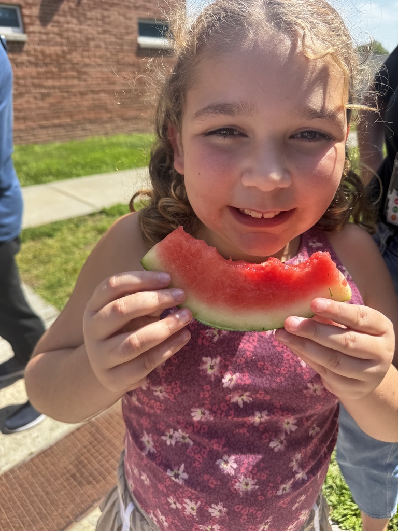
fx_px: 368
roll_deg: +1.2
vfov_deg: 71.6
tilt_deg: -26.3
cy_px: 266
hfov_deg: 56.8
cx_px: 199
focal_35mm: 24
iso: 80
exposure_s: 1/1261
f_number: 1.78
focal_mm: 6.76
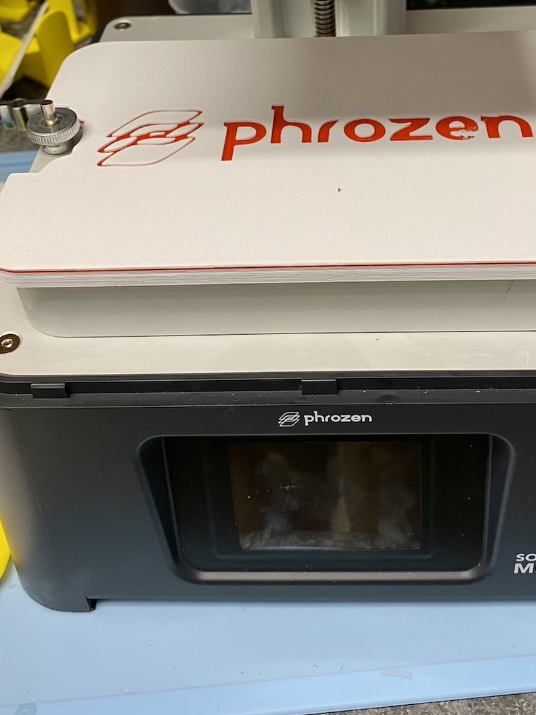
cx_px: 332
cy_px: 163
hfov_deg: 34.2
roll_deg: +2.8
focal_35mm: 42
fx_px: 868
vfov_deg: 43.1
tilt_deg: -35.9
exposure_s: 1/60
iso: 100
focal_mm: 4.25
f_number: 1.8
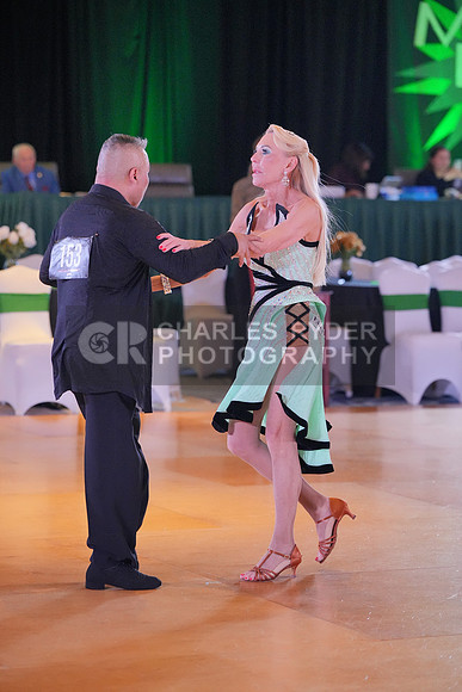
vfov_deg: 16.8
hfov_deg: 11.2
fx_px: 2347
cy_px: 346
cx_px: 231
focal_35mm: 122
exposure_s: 1/500
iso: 6400
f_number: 3.5
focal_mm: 122
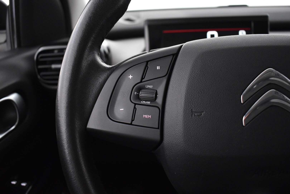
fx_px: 242
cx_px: 145
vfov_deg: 43.6
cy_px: 97
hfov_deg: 61.9
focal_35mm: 30
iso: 2800
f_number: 3.8
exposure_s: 1/30
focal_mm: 20
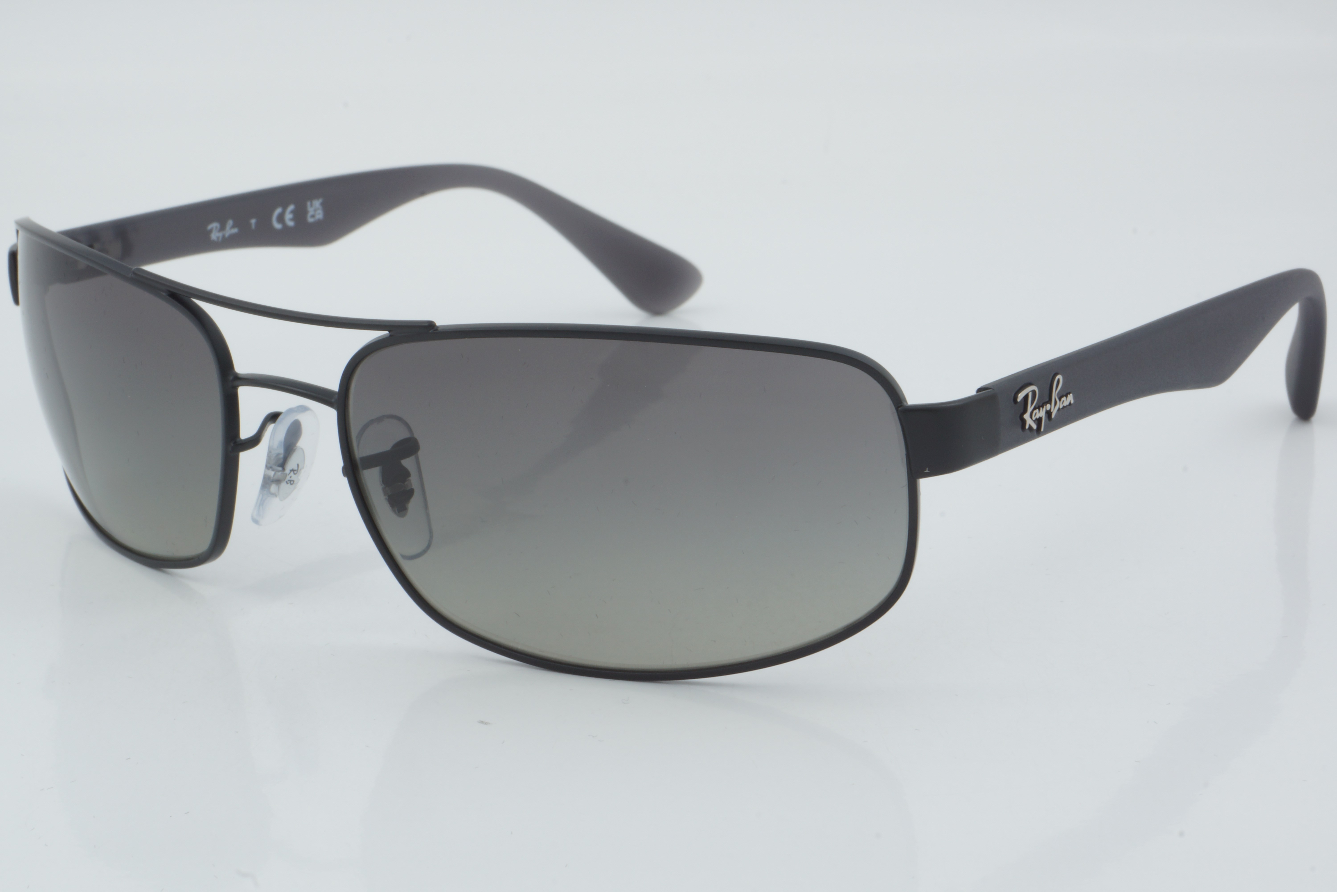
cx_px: 668
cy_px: 446
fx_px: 2785
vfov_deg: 18.2
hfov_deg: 27.0
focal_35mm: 75
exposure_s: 1/4
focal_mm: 50
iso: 100
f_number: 29
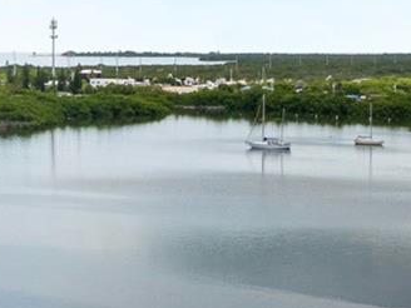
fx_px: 1389
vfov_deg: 12.5
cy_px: 334
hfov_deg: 14.9
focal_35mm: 117
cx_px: -299
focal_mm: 12.29
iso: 110
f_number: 11
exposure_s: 1/200
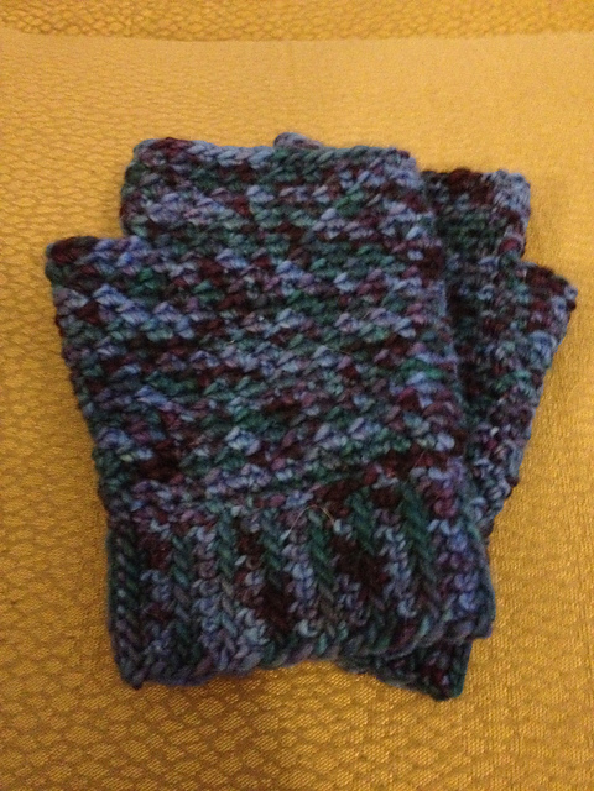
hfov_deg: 40.7
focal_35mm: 35
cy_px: 396
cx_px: 297
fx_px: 801
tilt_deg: -55.7
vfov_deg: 52.6
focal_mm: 4.28
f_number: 2.4
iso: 800
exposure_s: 1/15
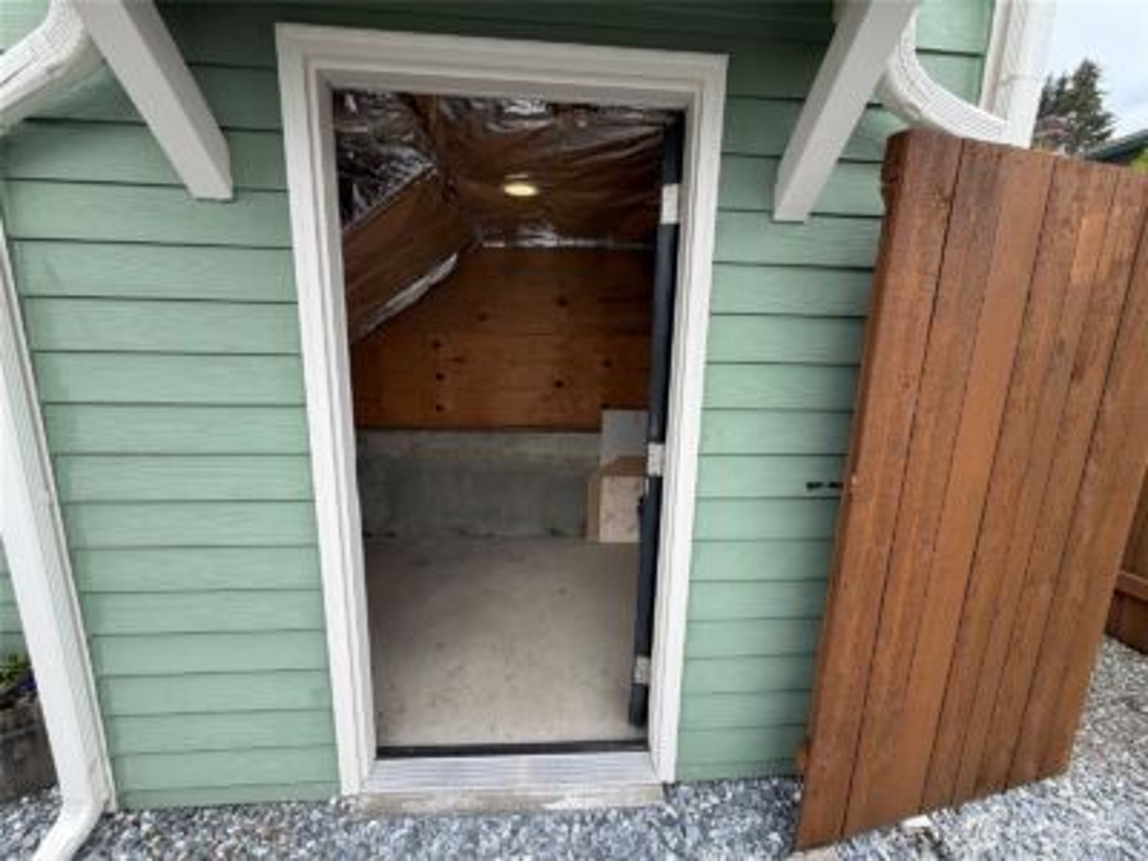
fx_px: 464
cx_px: 574
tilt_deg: -11.6
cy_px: 430
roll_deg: -0.5
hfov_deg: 102.1
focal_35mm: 14
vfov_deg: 85.7
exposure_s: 1/161
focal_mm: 2.22
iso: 40
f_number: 2.2
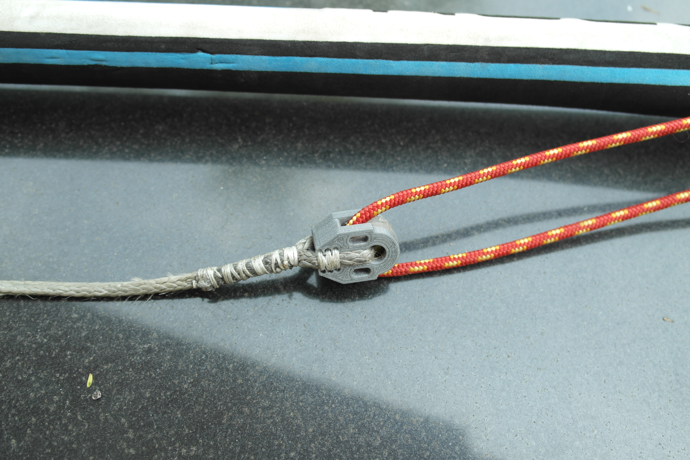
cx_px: 345
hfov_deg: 61.9
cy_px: 230
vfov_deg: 43.6
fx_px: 575
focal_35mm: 30
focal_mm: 20
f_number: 4
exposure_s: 1/125
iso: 100
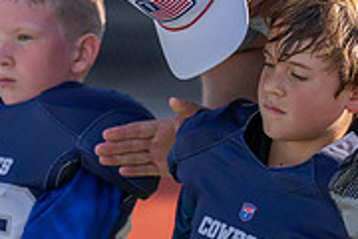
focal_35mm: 377
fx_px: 3749
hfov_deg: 5.5
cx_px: 265
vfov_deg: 3.6
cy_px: 134
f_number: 2.8
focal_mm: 117
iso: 100
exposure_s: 1/800
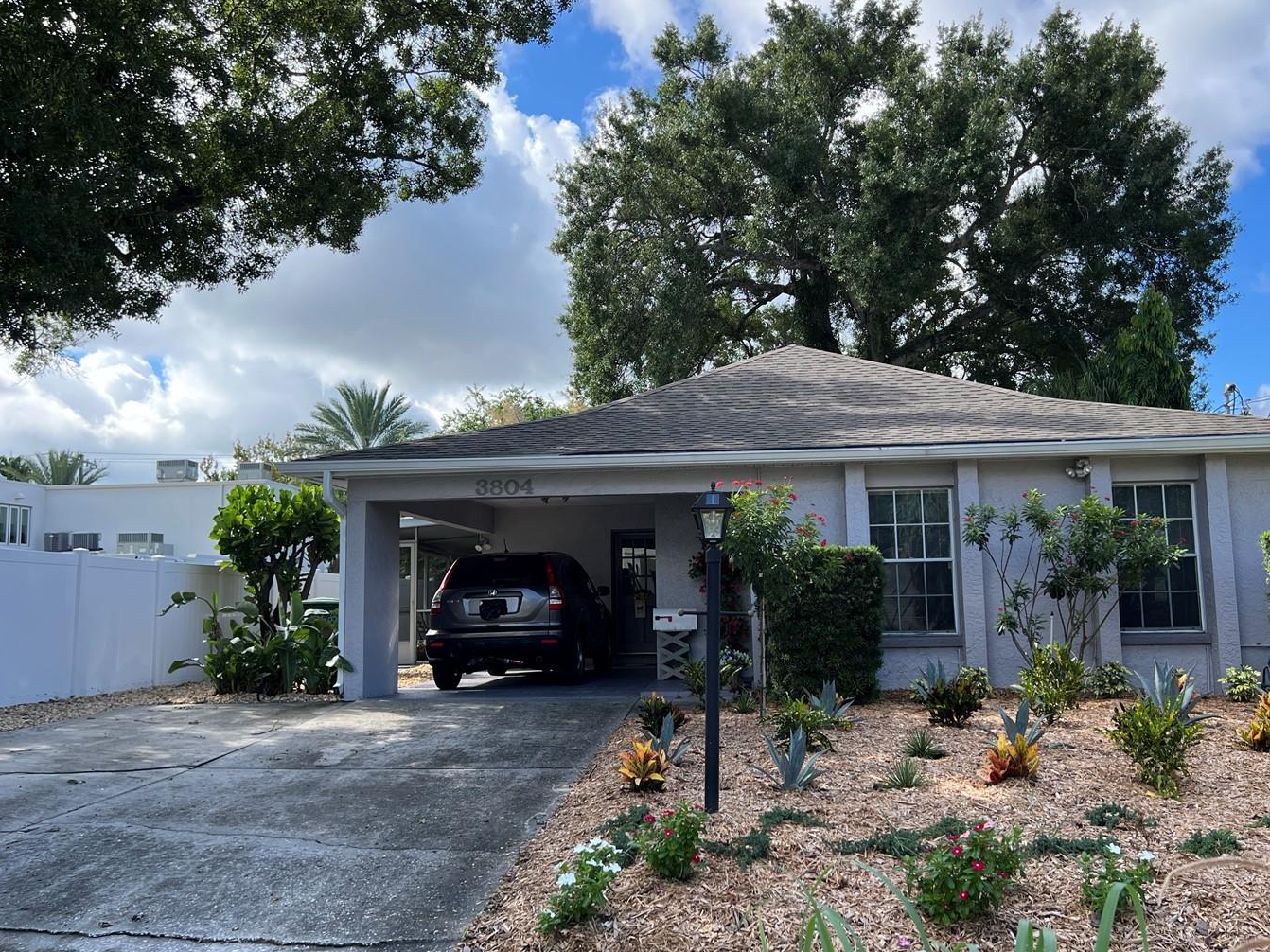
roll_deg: +0.7
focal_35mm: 31
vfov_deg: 45.4
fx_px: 1137
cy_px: 475
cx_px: 649
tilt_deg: +5.6
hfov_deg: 58.4
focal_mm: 5.7
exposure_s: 1/1449
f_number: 1.5
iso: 50
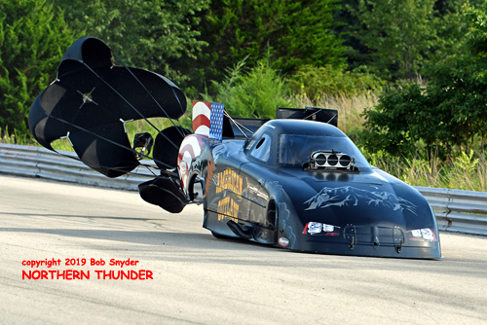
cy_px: 162
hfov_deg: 6.9
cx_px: 244
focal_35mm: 300
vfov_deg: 4.6
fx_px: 4061
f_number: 5.6
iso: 160
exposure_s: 1/1000
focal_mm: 200
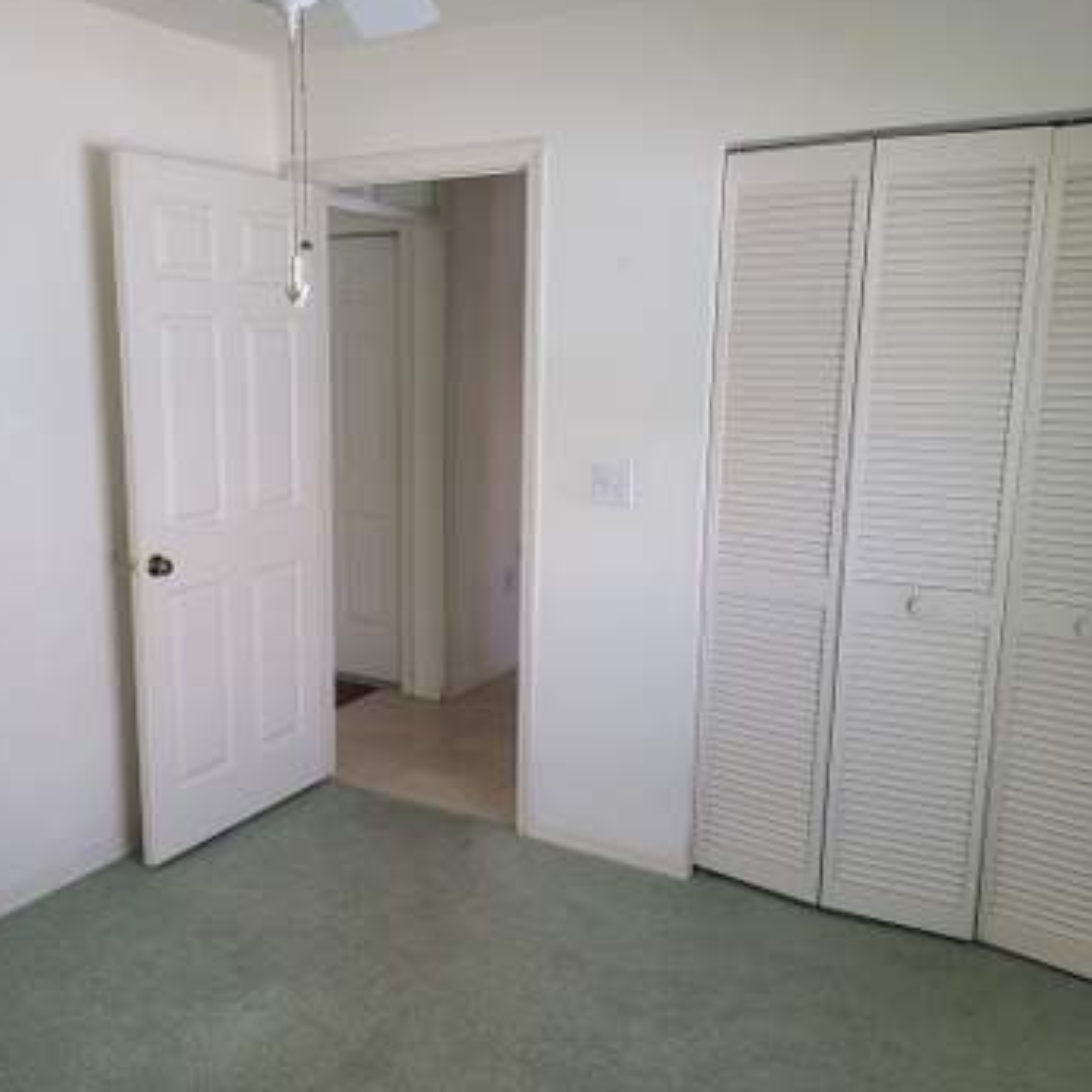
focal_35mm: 32
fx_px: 1142
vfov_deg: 51.1
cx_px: 440
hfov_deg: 50.8
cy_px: 548
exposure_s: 1/60
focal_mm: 5.4
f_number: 1.8
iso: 50
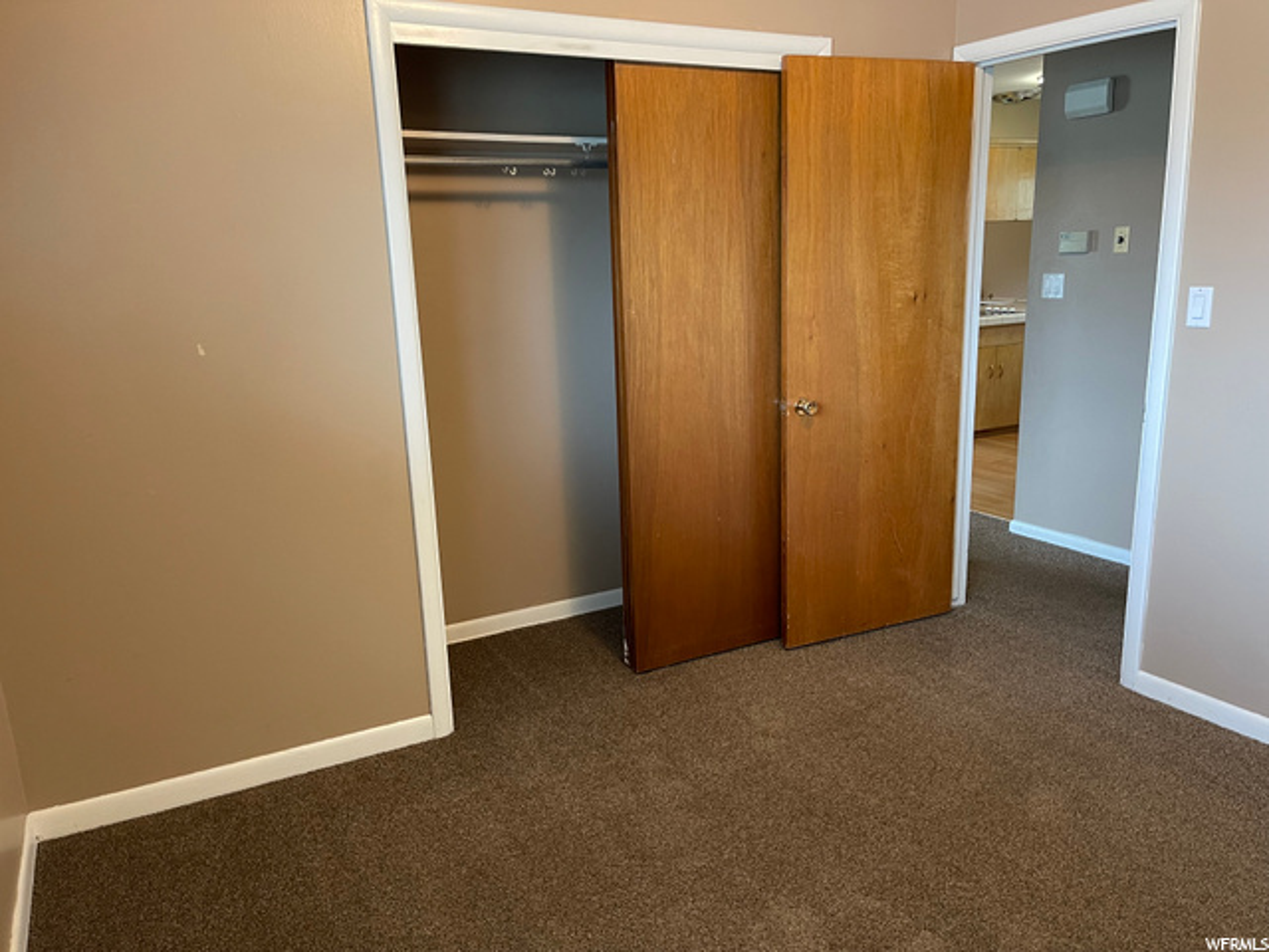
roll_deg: +2.1
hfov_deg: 67.3
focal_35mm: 26
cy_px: 476
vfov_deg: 53.1
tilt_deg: -13.5
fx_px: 953
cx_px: 634
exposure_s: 1/60
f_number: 1.6
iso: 320
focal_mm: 5.1
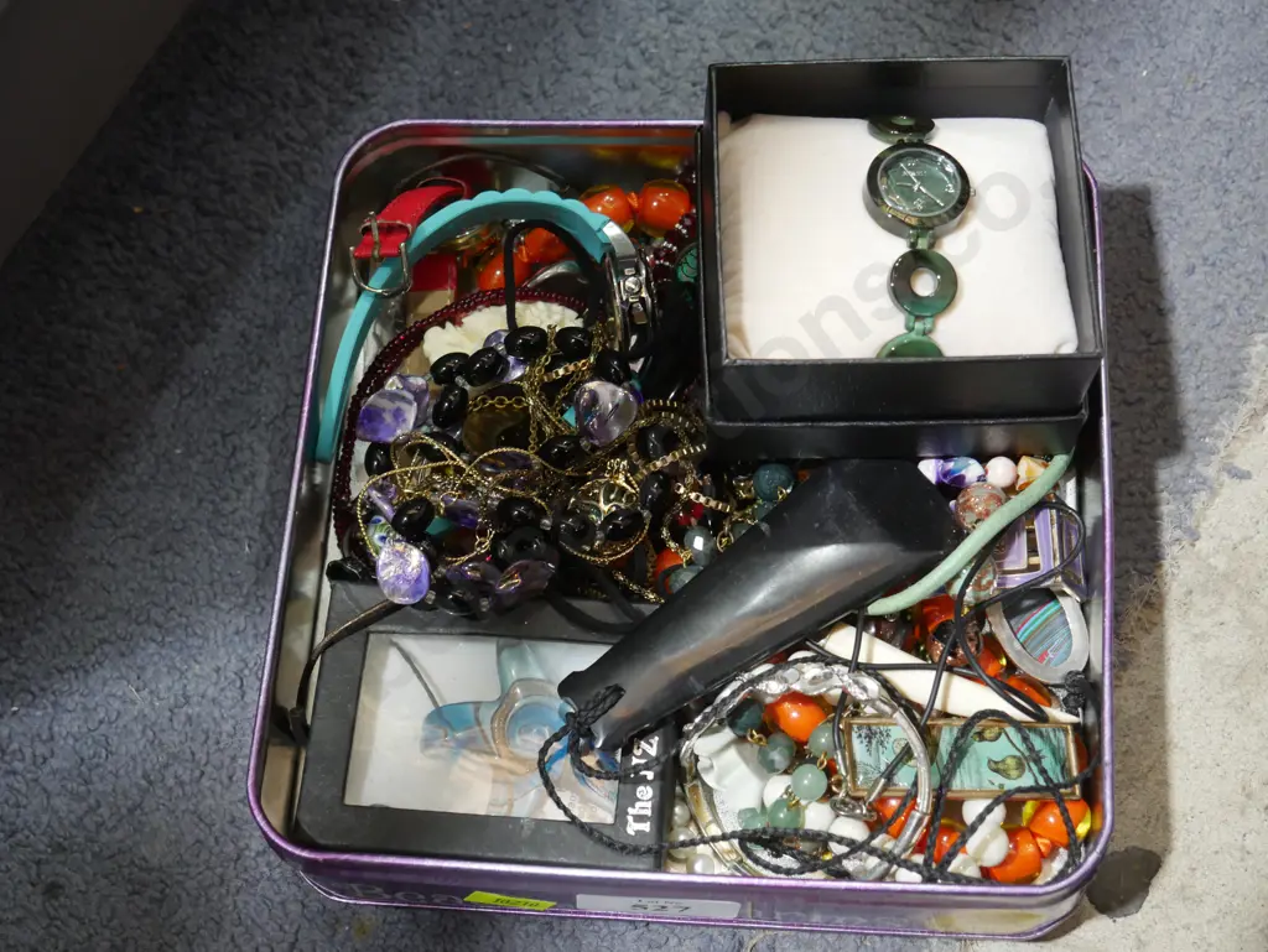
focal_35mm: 54
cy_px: 476
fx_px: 1979
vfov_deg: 27.1
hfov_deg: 35.5
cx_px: 634
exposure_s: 1/60
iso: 1000
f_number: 5.3
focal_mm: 27
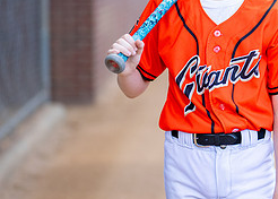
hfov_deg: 15.0
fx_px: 1043
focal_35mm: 132
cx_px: 242
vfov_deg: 10.9
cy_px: 40
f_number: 1.2
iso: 125
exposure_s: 1/2000
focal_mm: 50
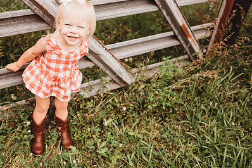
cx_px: 85
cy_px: 63
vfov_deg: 37.6
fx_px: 245
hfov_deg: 53.4
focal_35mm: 35
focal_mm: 24
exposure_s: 1/1000
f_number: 2.2
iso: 100
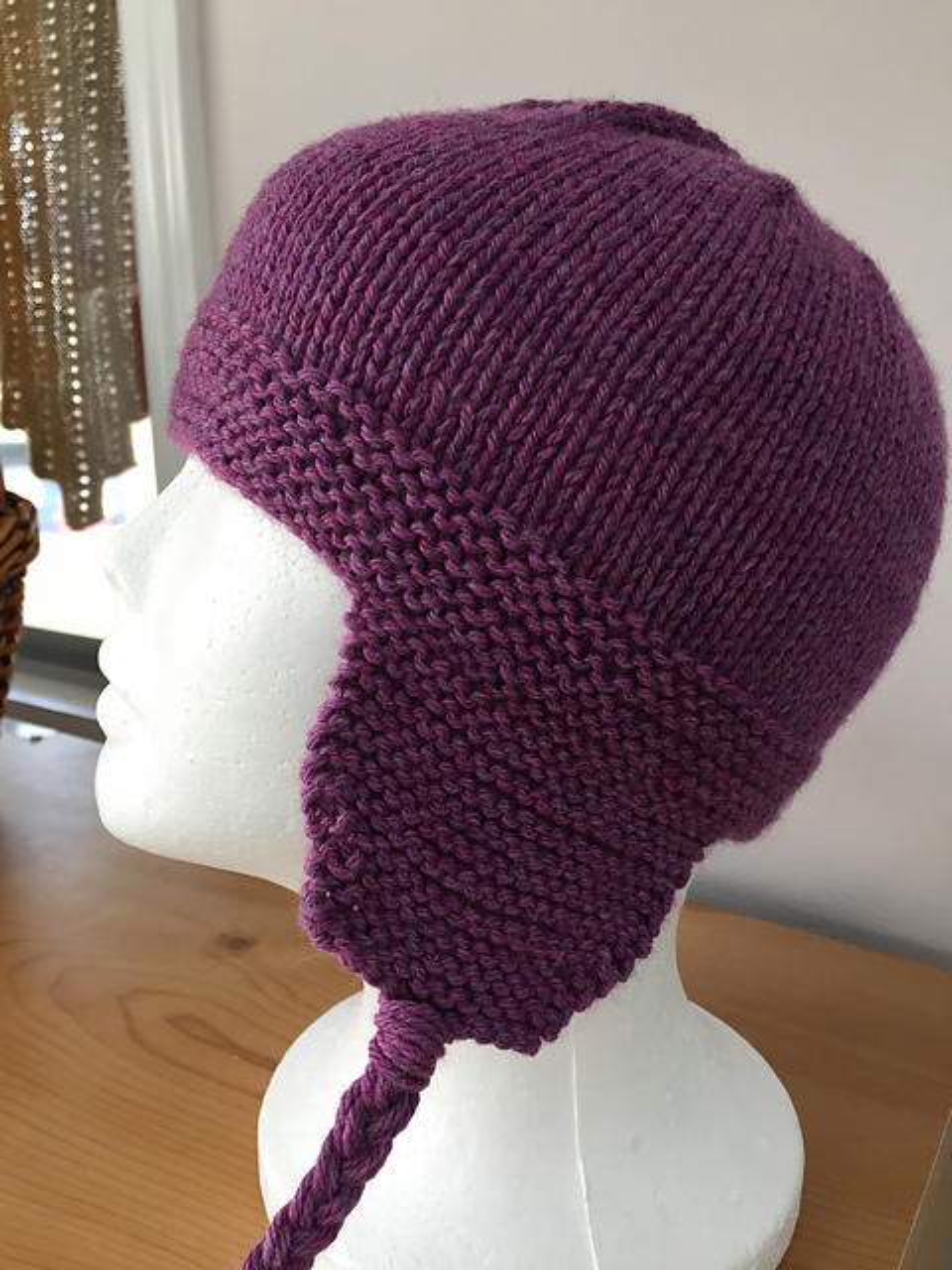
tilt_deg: -12.8
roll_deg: +0.9
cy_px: 635
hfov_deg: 48.2
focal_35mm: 29
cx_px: 476
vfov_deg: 61.7
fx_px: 1063
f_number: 2.2
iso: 32
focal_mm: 4.15
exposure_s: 1/40
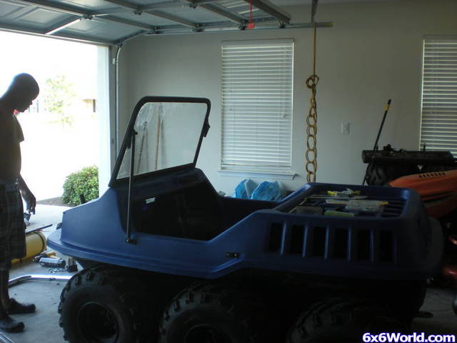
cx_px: 228
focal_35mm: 38
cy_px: 172
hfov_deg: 49.0
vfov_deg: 37.7
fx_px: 502
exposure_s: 1/69.6
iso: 95
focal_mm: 6.3
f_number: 3.1
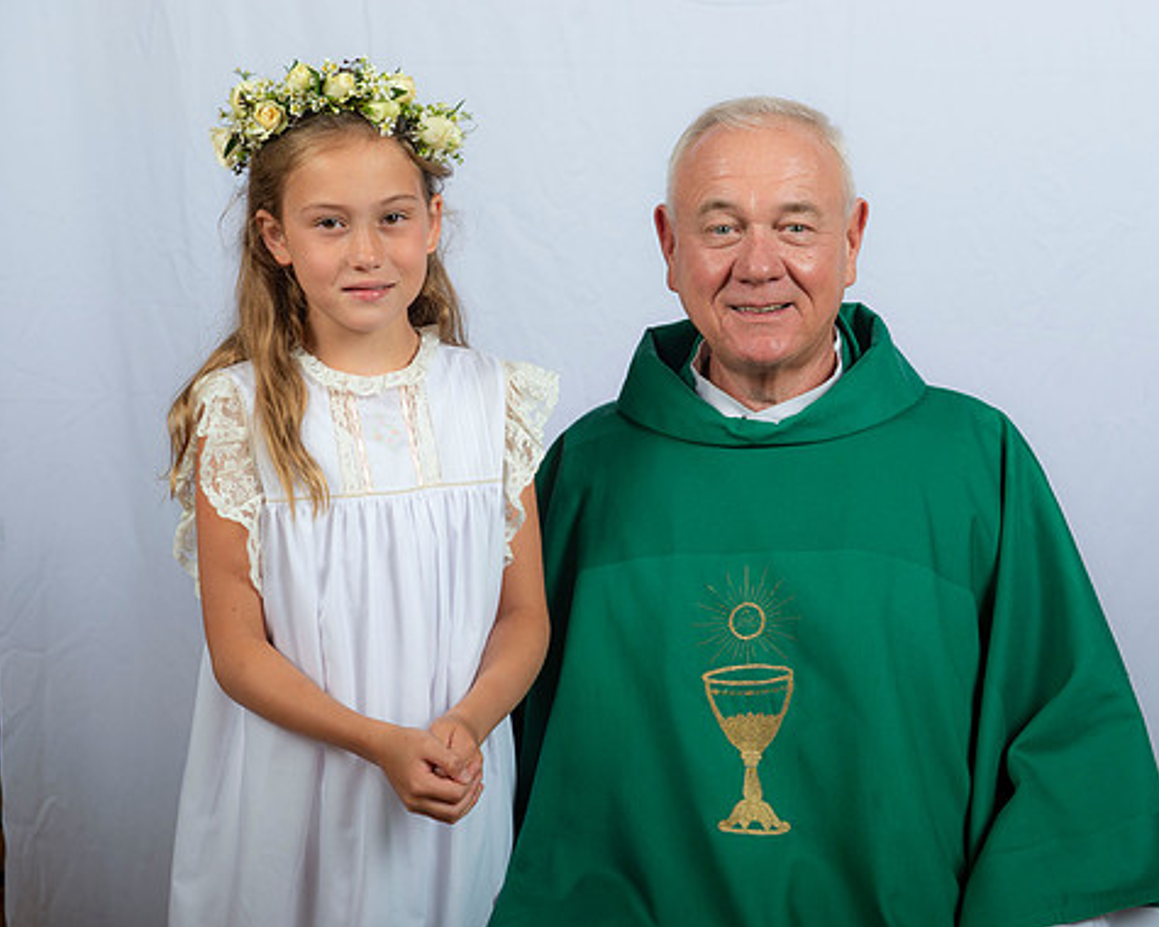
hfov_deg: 26.8
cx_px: 647
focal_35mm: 71
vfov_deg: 21.6
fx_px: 2435
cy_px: 466
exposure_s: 1/200
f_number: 8
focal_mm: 62
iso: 320
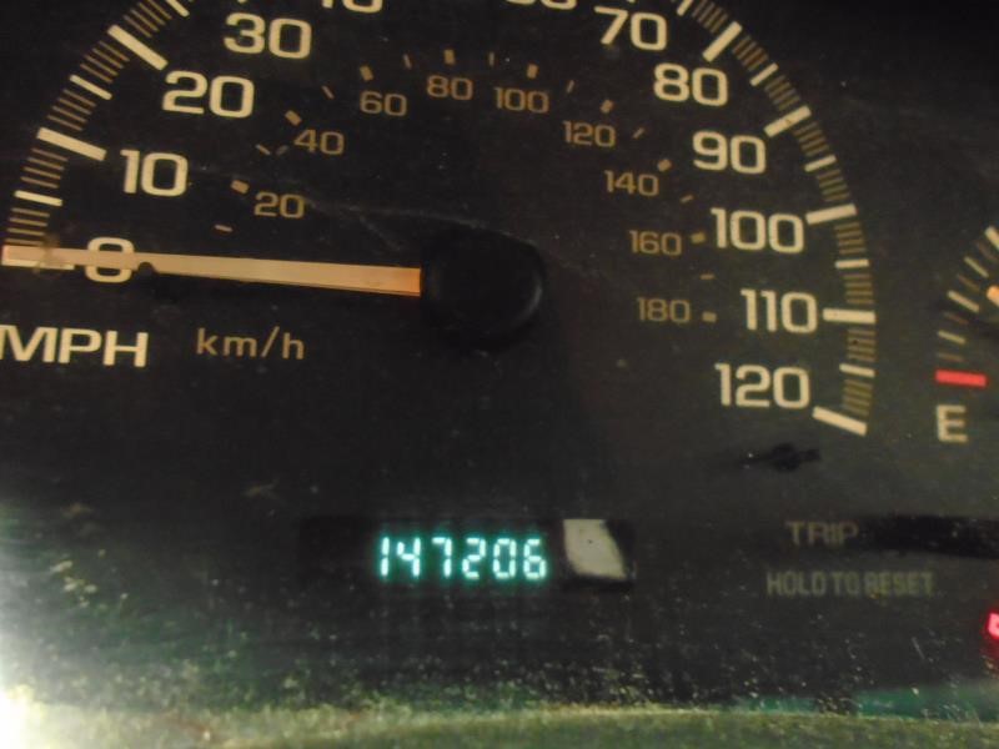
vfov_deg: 53.1
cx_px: 500
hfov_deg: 67.3
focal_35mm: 26
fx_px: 750
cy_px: 374
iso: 800
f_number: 3.2
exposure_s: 1/3
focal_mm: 4.6
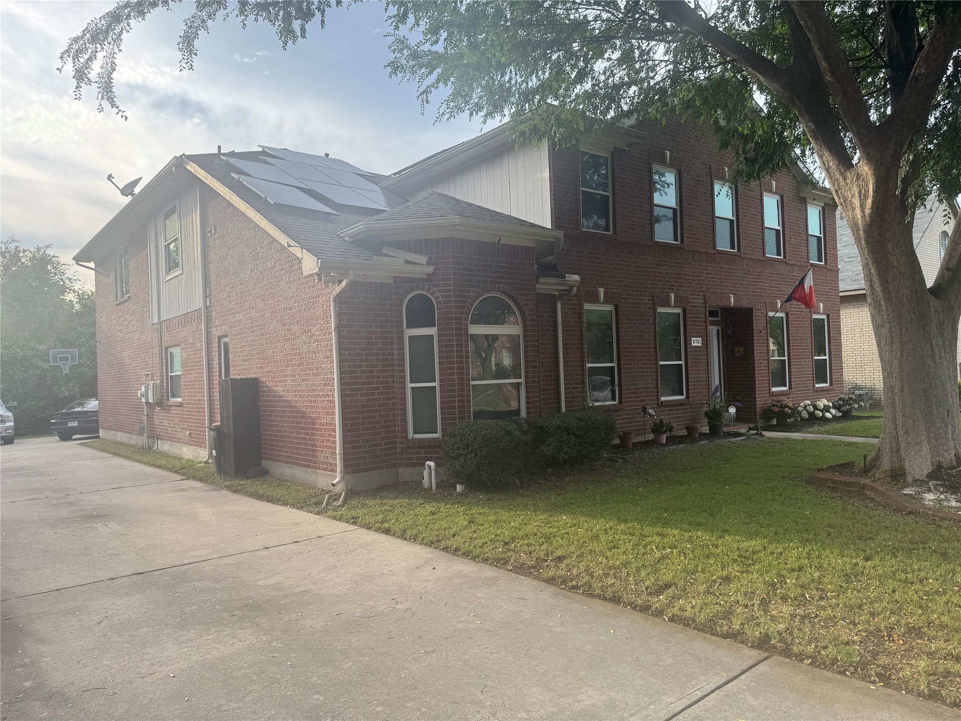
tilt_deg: -0.1
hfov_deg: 71.6
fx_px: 666
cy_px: 360
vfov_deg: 56.8
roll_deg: +1.9
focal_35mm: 24
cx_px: 480
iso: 80
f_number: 1.78
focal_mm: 6.76
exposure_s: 1/765
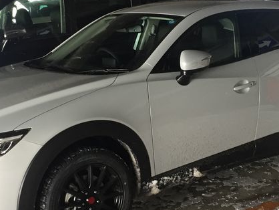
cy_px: 87
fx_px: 573
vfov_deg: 20.7
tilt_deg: -9.2
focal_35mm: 71
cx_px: 155
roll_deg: -0.8
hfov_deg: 27.4
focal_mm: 4.15
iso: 80
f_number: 2.2
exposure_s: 1/30
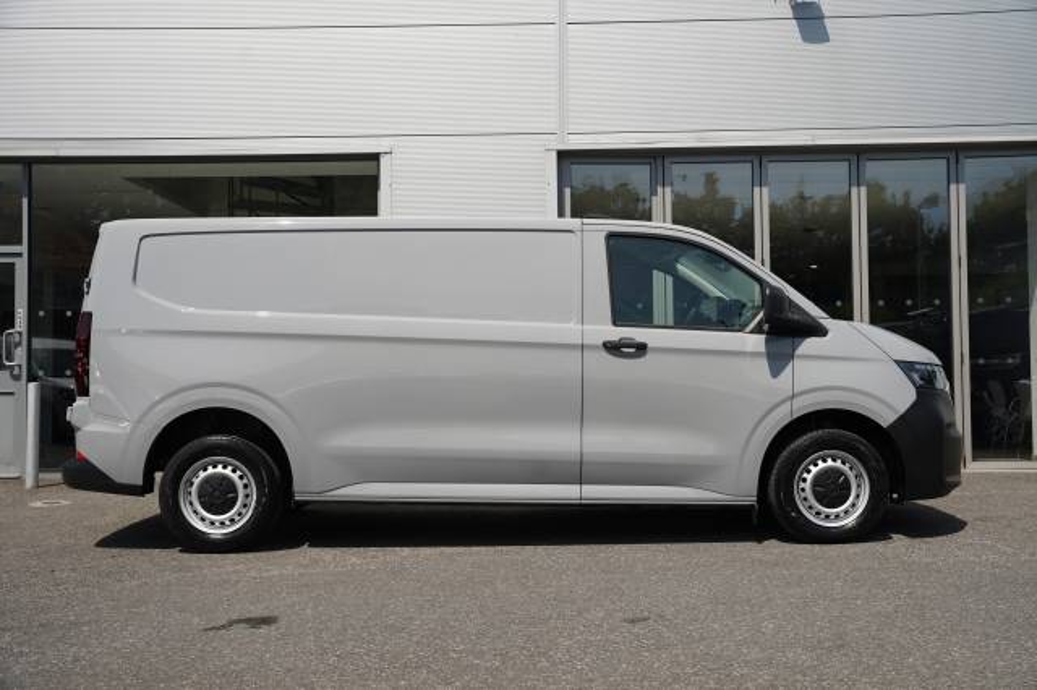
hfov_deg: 51.1
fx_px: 1085
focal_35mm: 38
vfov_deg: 35.3
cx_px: 518
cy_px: 345
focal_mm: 37.7
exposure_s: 1/320
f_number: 4.5
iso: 100
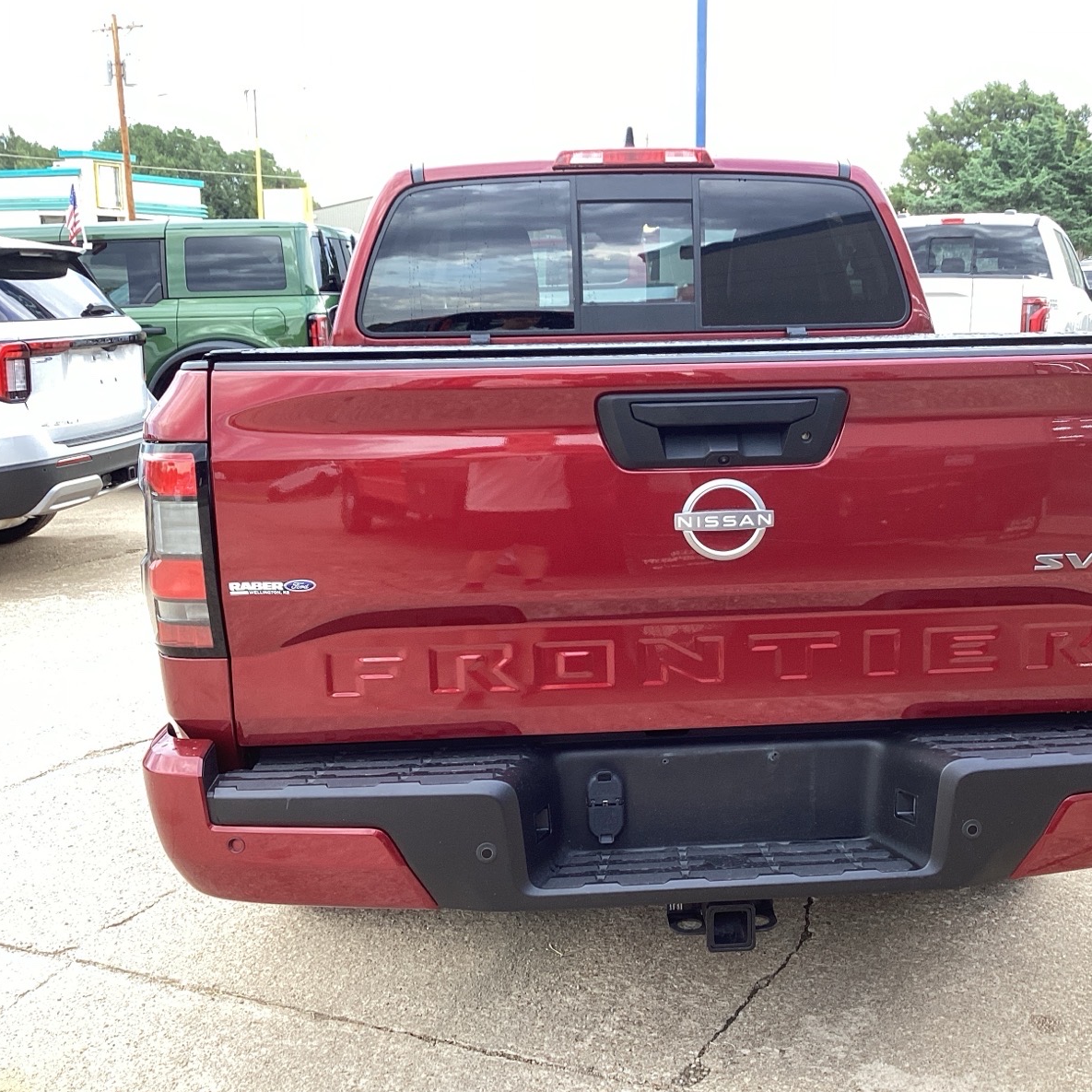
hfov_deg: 44.7
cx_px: 659
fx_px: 1321
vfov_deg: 44.9
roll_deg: -0.9
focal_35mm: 37
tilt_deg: -13.3
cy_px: 542
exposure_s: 1/60
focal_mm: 3.3
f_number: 2.4
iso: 50
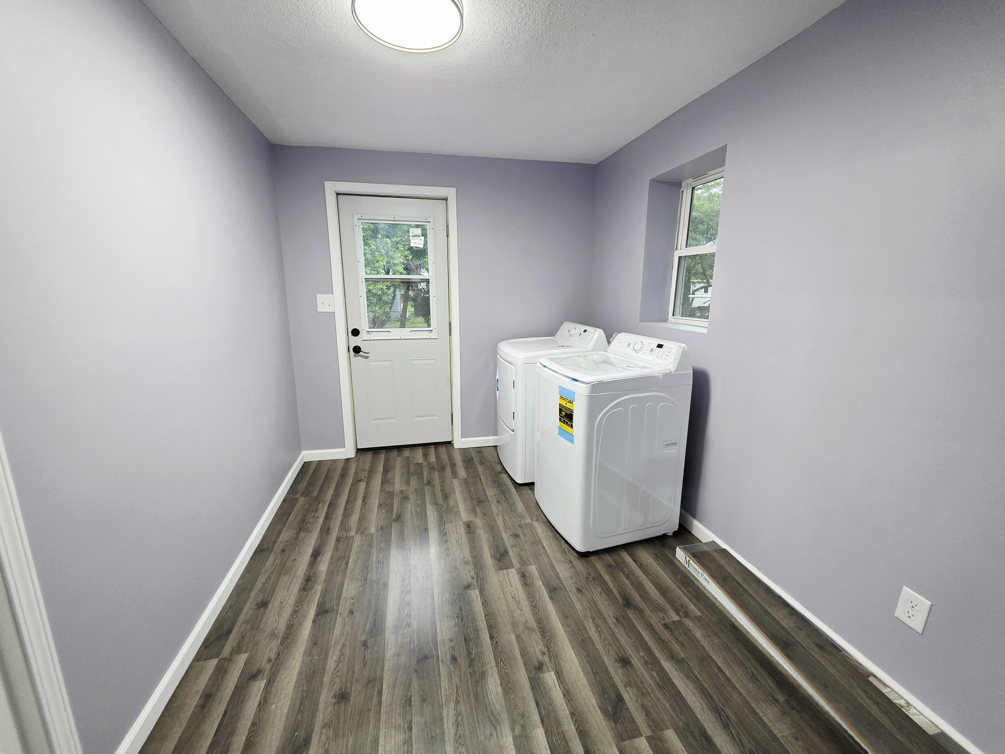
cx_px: 502
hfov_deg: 106.2
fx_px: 377
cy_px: 377
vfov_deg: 89.9
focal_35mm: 13
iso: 400
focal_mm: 2.2
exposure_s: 1/60.2
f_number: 1.9
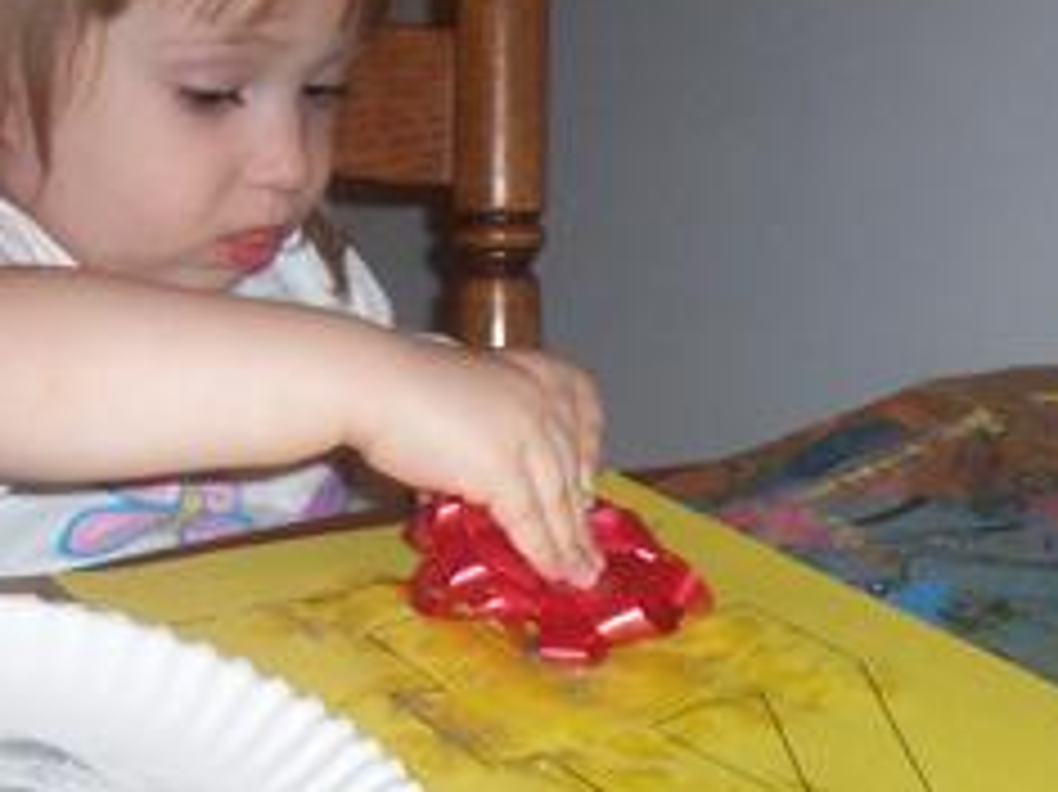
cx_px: 675
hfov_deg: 24.3
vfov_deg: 18.3
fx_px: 2444
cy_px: 578
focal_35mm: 80
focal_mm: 5.6
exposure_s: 1/60
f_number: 2.8
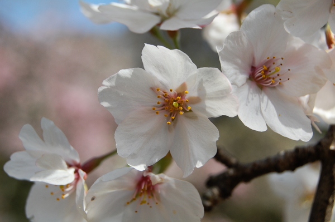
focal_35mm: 82
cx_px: 168
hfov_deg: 24.6
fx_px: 767
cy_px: 111
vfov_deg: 16.5
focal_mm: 55
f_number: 9
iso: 200
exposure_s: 1/320
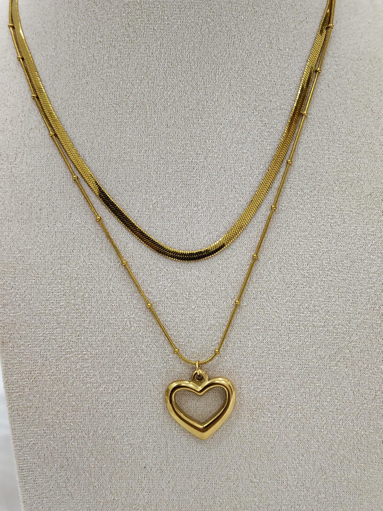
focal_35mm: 50
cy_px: 256
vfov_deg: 38.2
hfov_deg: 29.1
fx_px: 738
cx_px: 192
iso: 383
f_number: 1.8
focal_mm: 4.15
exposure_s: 1/24
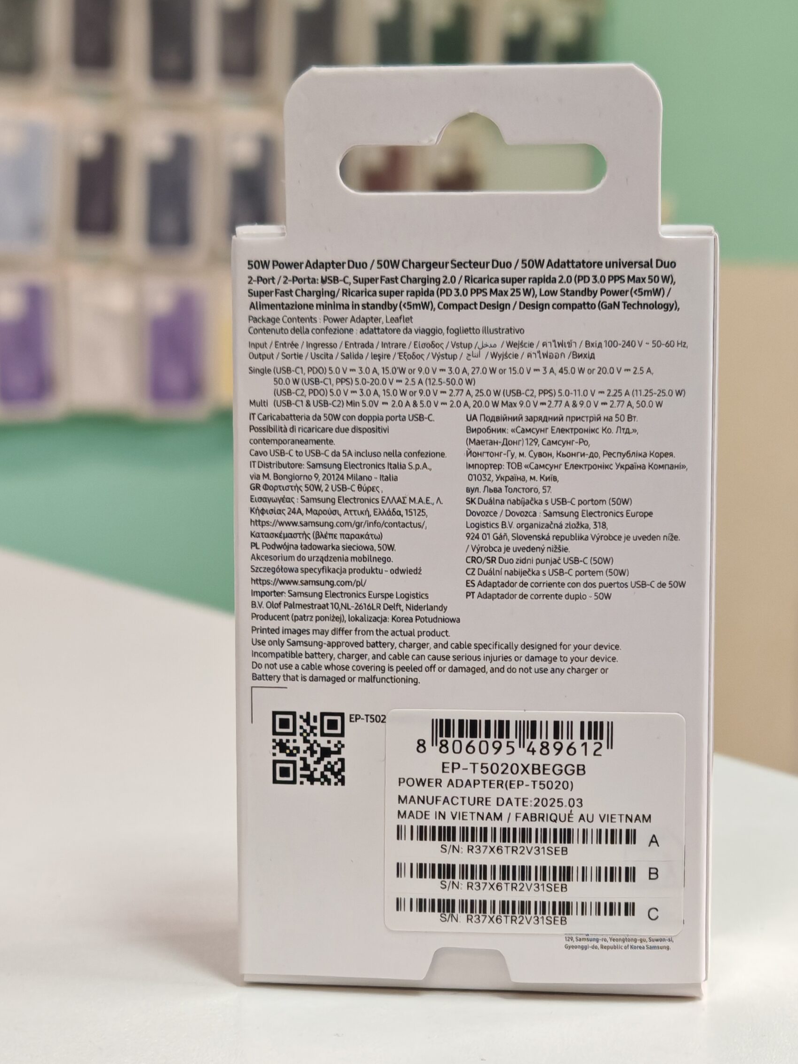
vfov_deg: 25.3
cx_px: 429
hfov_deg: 19.1
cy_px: 556
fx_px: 2367
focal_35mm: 77
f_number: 1.9
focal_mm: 6.67
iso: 200
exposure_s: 1/100
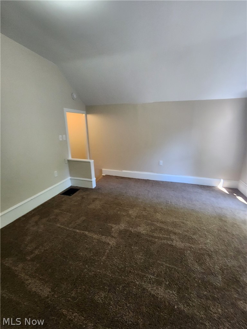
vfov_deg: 106.2
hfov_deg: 89.9
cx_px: 124
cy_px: 164
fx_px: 124
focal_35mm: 13
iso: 250
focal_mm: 2.2
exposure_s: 1/60
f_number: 2.2
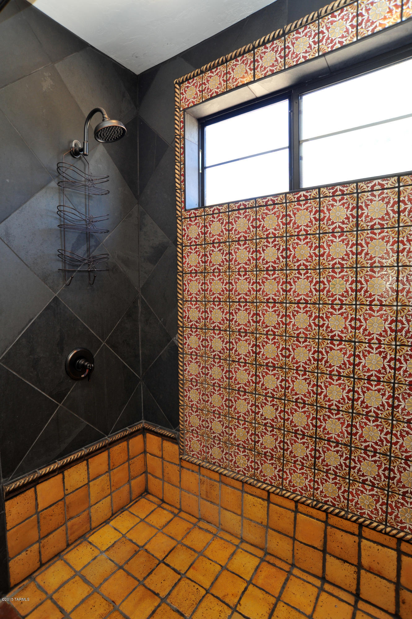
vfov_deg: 90.0
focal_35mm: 18
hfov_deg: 67.3
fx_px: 309
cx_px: 206
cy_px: 310
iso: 800
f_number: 8
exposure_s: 1/30
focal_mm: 18
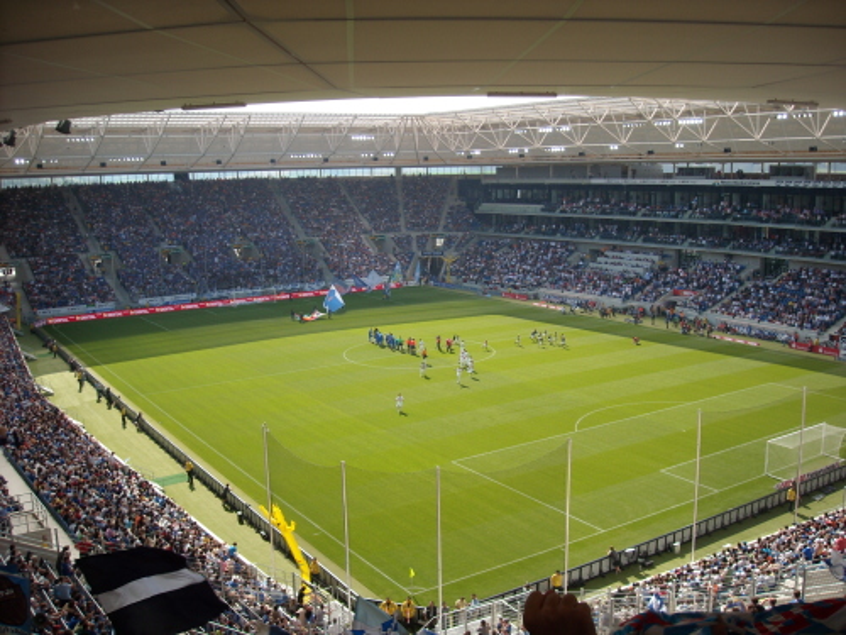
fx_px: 855
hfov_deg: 52.6
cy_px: 318
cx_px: 423
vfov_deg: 40.7
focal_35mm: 35
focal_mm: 5.7
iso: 64
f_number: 5.6
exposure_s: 1/135
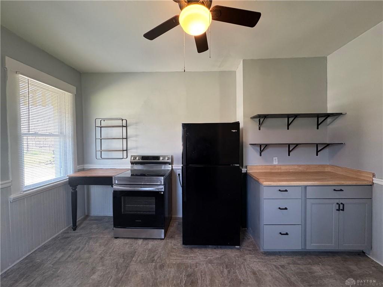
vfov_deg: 85.7
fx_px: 155
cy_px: 144
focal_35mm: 14
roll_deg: +0.4
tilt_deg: -1.3
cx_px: 192
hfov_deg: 102.1
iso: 400
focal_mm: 2.22
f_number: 2.2
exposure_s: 1/60
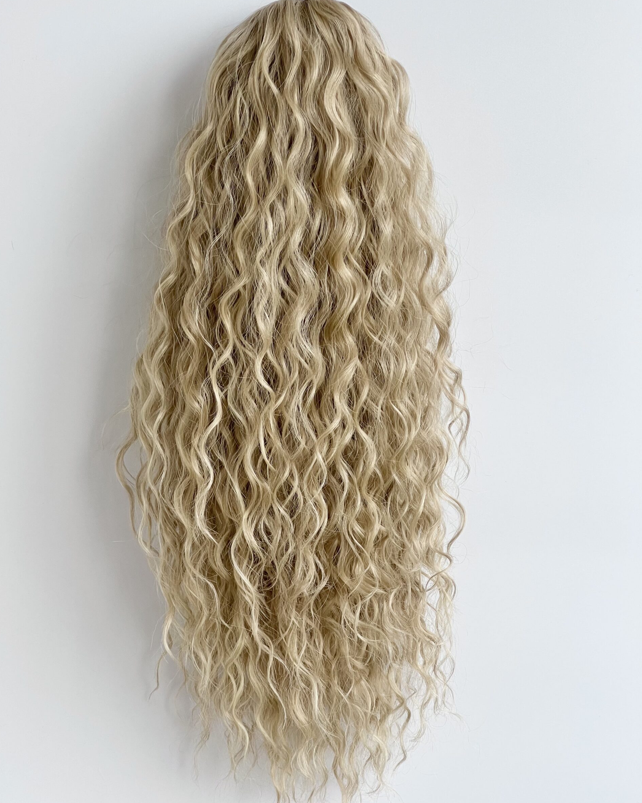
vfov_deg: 23.6
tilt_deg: -10.4
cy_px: 396
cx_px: 320
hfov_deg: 18.9
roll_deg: +0.3
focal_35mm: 81
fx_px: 1924
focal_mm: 9
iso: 64
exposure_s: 1/99
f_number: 2.8
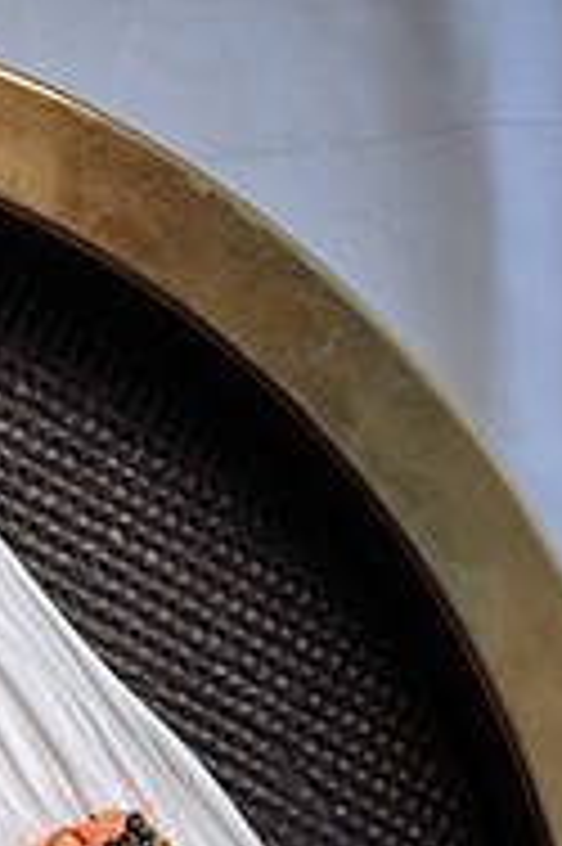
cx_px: -76
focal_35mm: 110
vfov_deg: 17.9
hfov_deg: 12.2
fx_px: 2580
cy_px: 927
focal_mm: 46
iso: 100
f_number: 4
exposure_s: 1/160
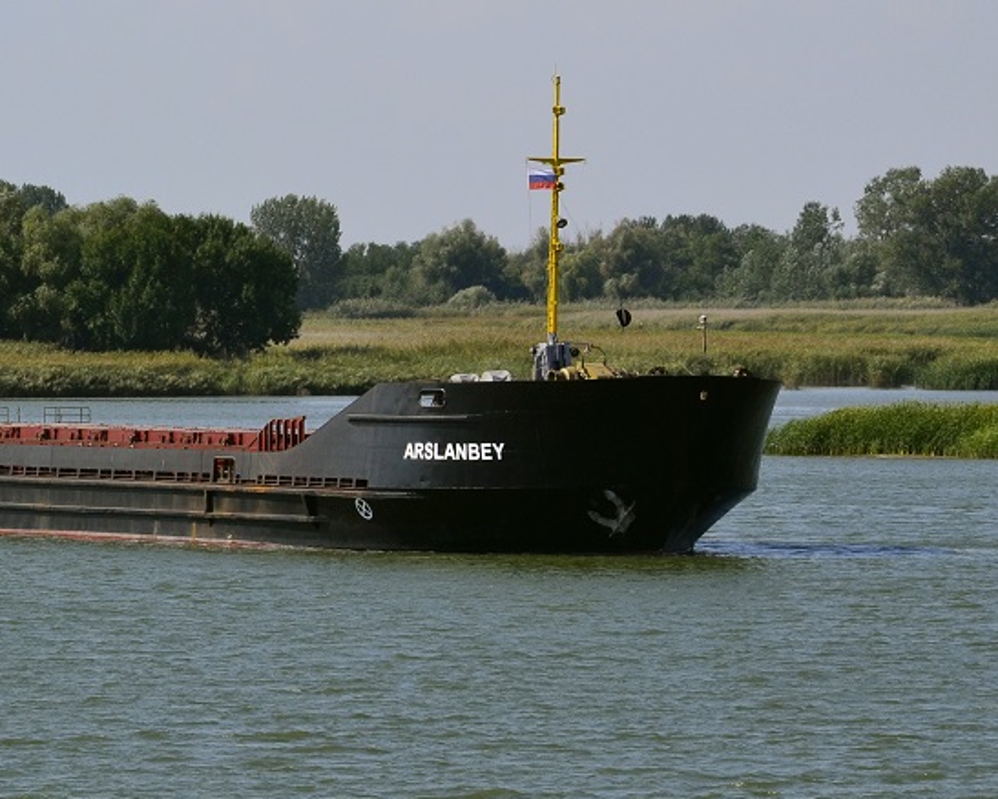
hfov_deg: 6.0
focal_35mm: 324
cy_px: 321
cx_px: 68
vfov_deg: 4.8
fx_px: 9574
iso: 280
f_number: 11
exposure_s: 1/500
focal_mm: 105
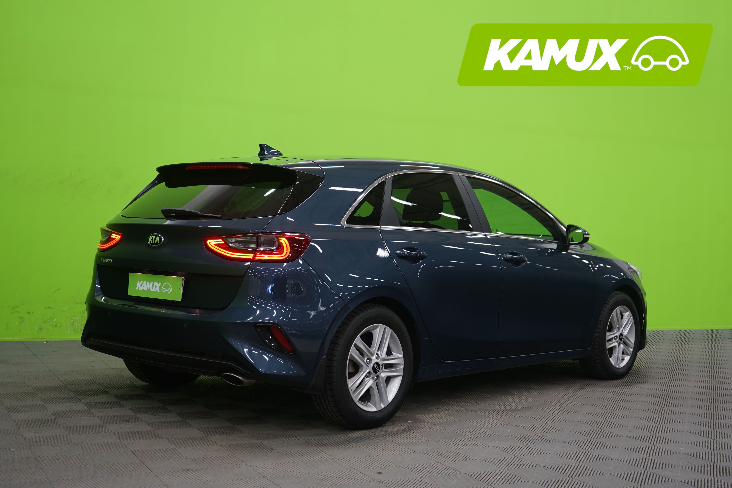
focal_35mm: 46
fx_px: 935
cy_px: 244
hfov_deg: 42.7
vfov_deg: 29.2
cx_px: 366
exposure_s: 1/8
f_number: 5
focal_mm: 46
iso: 400
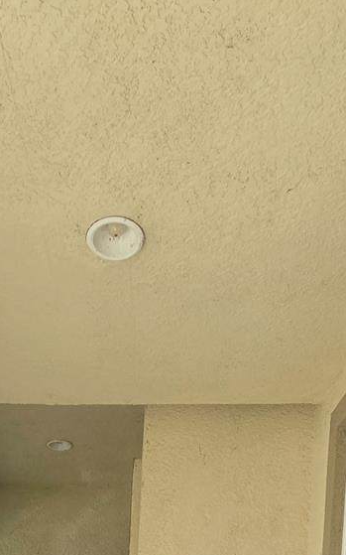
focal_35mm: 37
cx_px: 64
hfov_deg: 33.3
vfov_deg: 36.2
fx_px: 559
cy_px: 711
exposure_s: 1/398
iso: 50
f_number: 2.2
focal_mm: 2.2
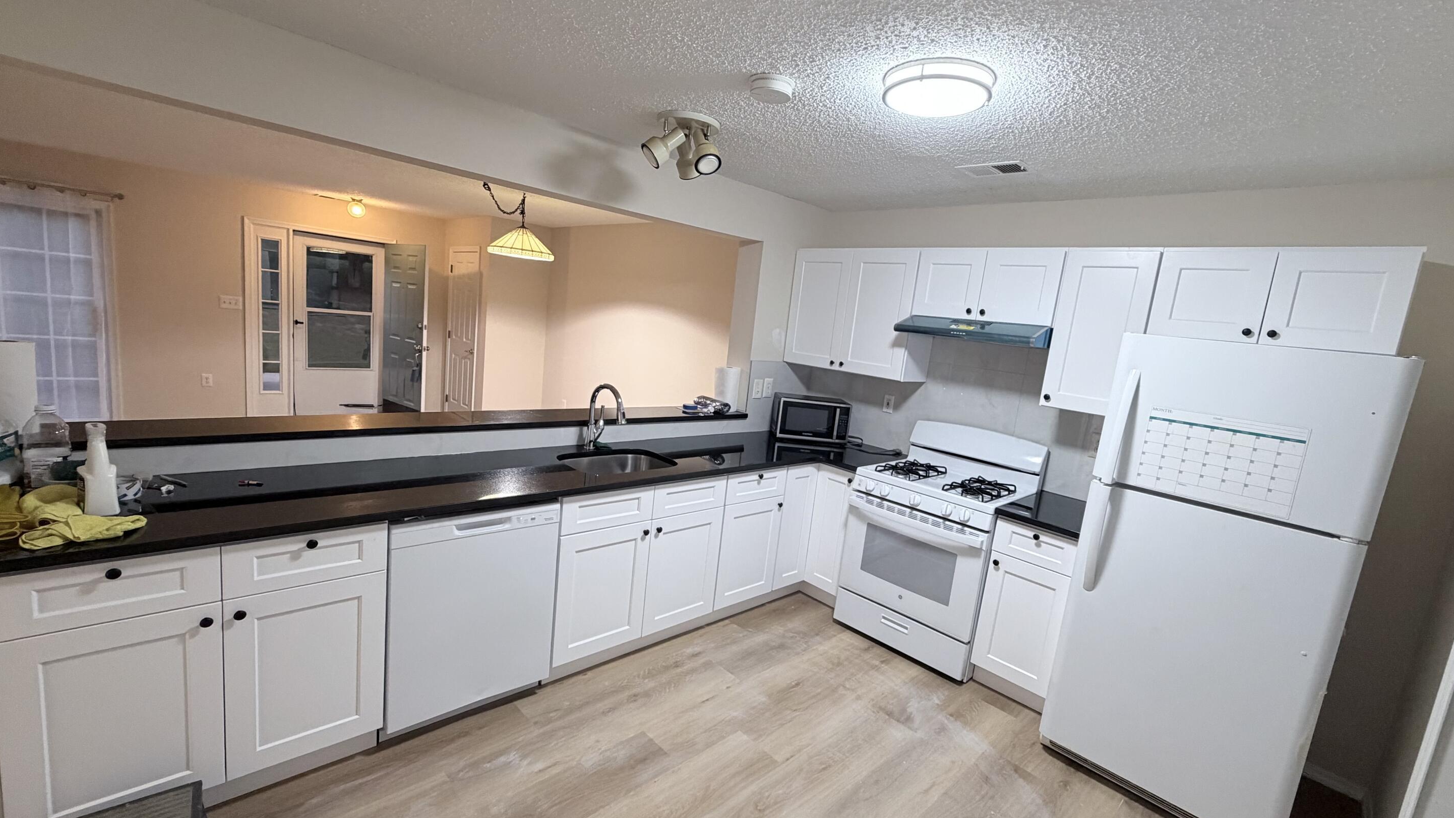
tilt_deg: -9.2
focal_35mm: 16
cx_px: 744
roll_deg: -6.4
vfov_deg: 67.1
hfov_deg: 99.4
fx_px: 617
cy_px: 417
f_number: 2.2
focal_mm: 2.22
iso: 250
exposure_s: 1/60
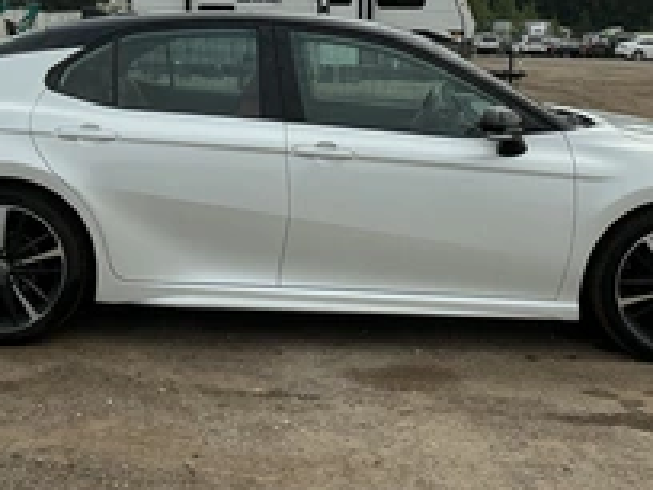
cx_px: 359
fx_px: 1038
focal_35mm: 55
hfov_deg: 34.9
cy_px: 64
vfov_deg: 25.8
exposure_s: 1/2959
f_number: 1.8
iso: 25
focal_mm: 3
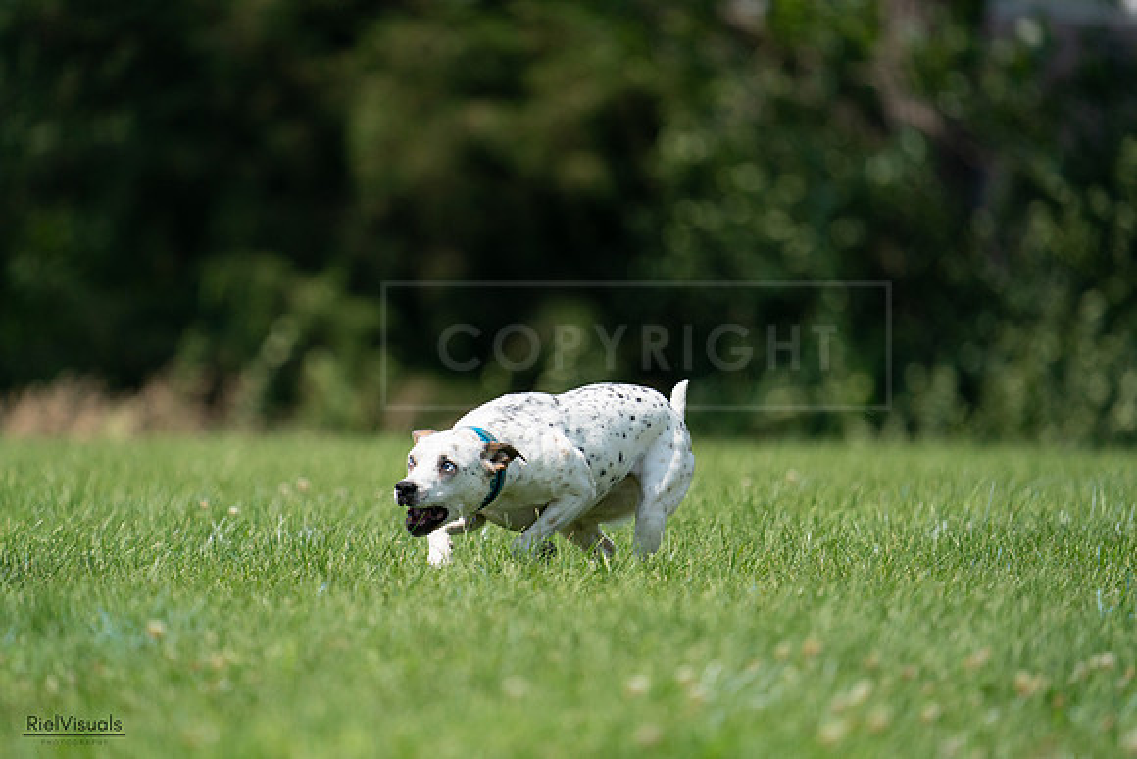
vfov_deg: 2.4
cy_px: 380
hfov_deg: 3.6
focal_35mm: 571
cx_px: 568
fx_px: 18037
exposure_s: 1/4000
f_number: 6.3
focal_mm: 571
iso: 1000
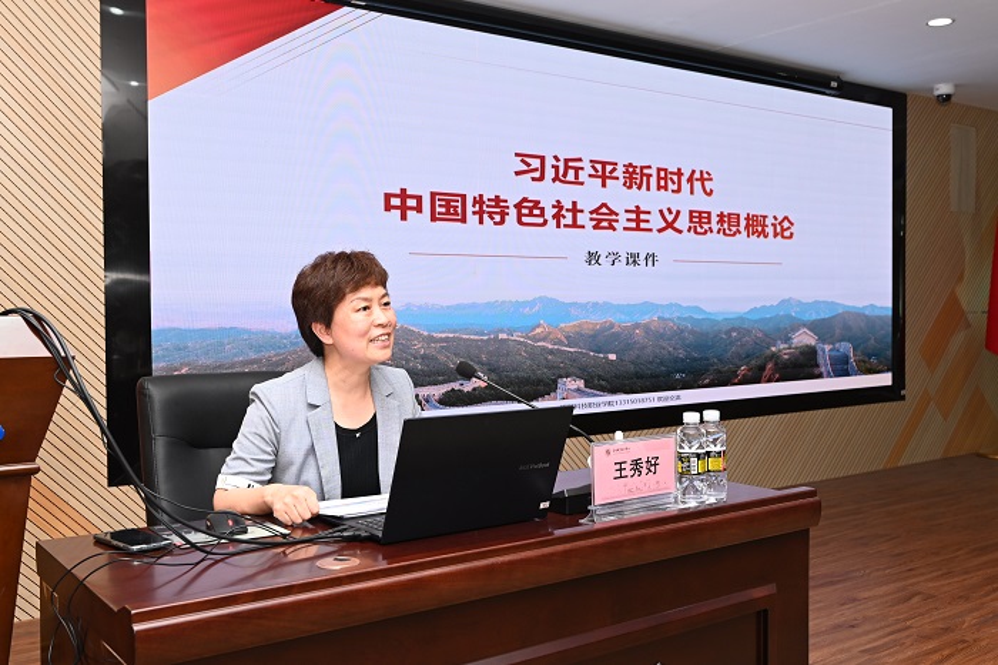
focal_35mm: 36
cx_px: 499
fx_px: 997
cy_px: 332
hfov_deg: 53.2
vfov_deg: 36.8
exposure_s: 1/125
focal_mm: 24
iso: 320
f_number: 5
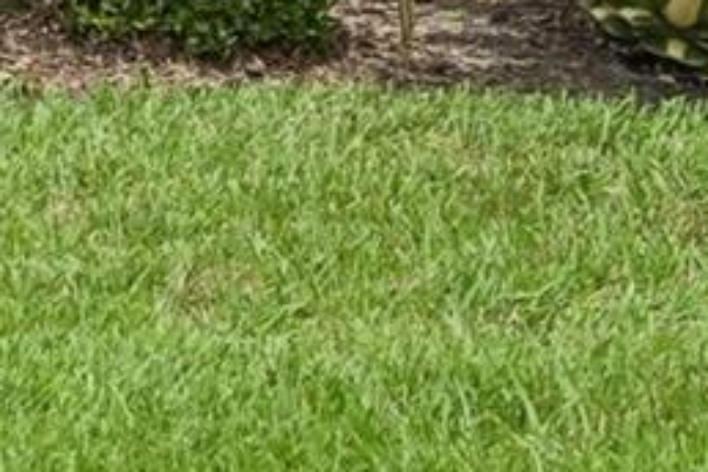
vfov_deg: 7.8
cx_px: -1367
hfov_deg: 9.9
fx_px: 3166
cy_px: -763
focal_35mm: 161
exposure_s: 1/1600
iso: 400
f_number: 8
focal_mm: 26
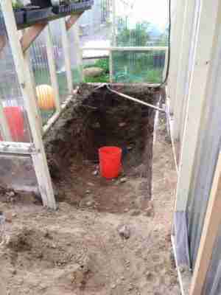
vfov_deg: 61.7
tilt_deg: -30.7
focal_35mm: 29
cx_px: 110
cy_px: 148
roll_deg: +1.4
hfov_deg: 48.2
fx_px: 247
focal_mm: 4.15
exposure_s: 1/120
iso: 40
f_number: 2.2
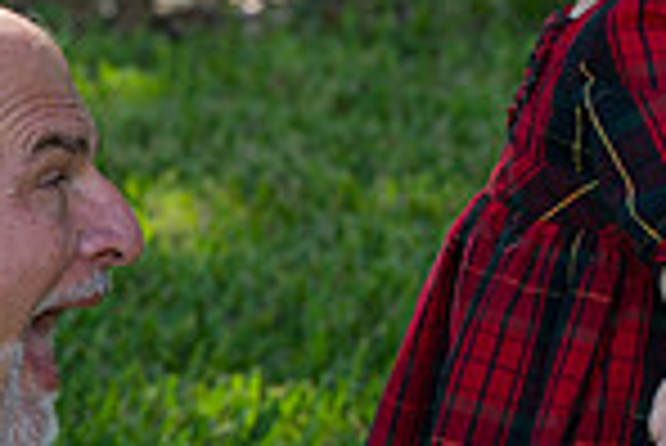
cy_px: 270
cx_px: -230
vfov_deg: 3.5
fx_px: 7389
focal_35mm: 399
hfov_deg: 5.1
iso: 250
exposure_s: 1/160
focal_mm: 102
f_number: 4
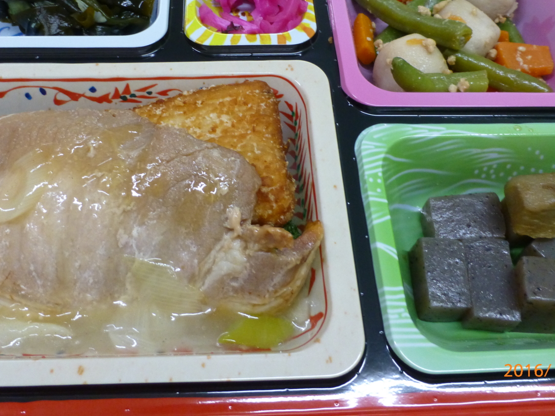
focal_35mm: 34
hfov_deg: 53.8
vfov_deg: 41.2
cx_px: 247
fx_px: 545
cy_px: 135
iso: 320
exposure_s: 1/60
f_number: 3.3
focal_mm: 4.3
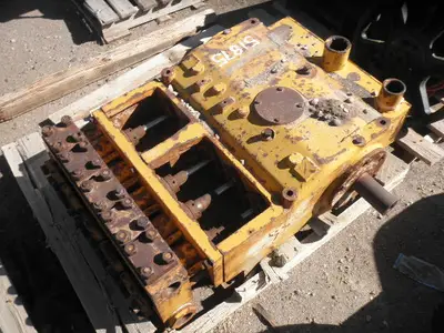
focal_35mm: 35
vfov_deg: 40.7
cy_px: 166
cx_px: 222
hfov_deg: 52.6
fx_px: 449
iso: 64
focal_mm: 6.1
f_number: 9.1
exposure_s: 1/80
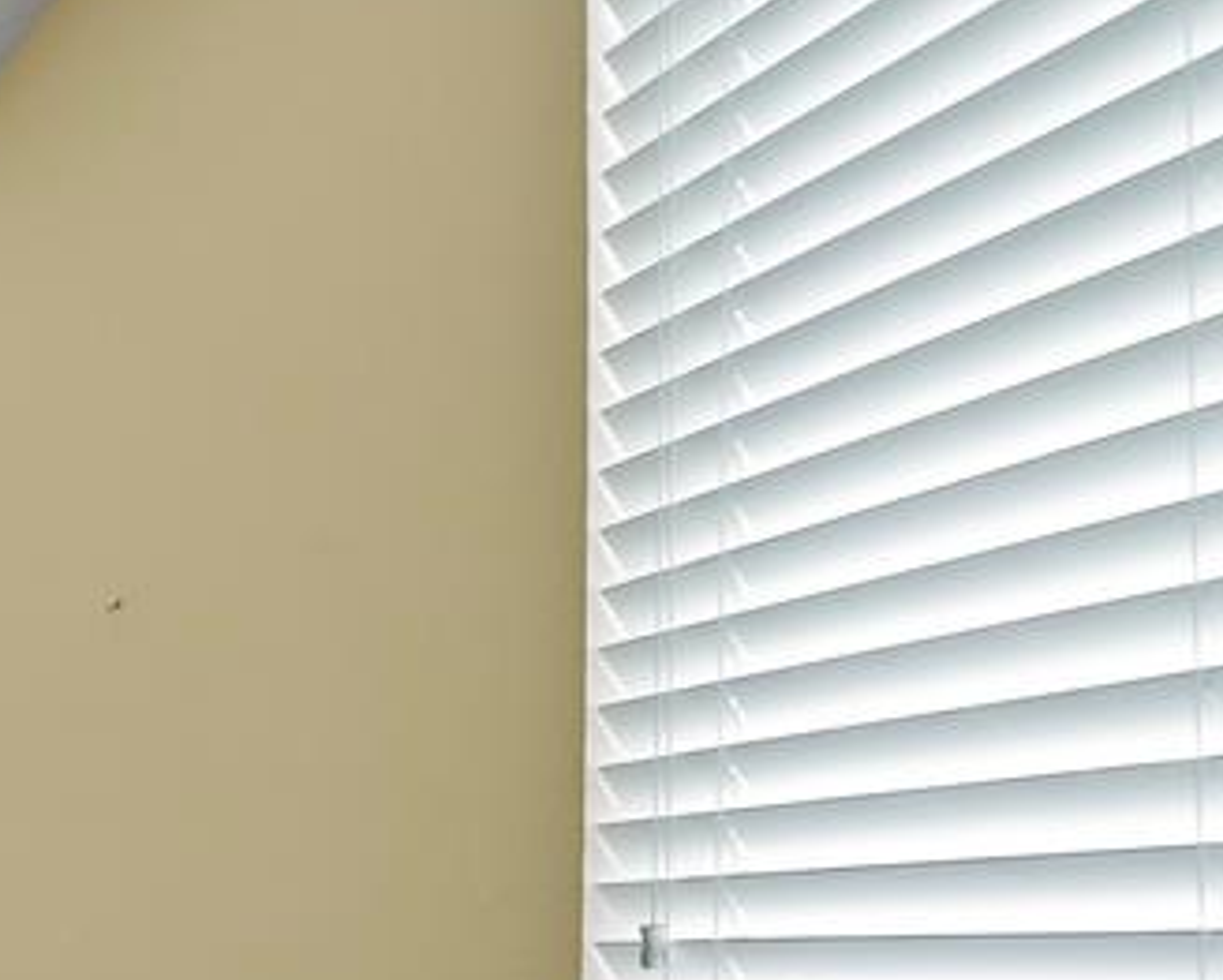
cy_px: 991
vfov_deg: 29.8
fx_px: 1702
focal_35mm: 47
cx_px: -658
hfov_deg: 26.7
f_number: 8
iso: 1600
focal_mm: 16
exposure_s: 1/100
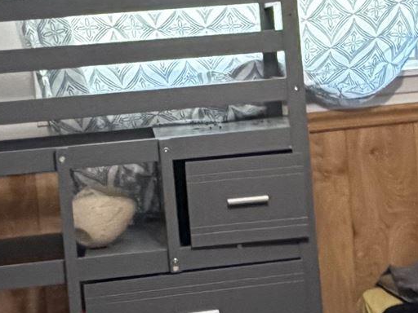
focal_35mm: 84
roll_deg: +3.3
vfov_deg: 17.5
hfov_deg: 23.1
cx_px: 304
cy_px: 75
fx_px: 1014
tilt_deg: -1.0
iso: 400
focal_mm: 2.22
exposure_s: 1/60
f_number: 2.2
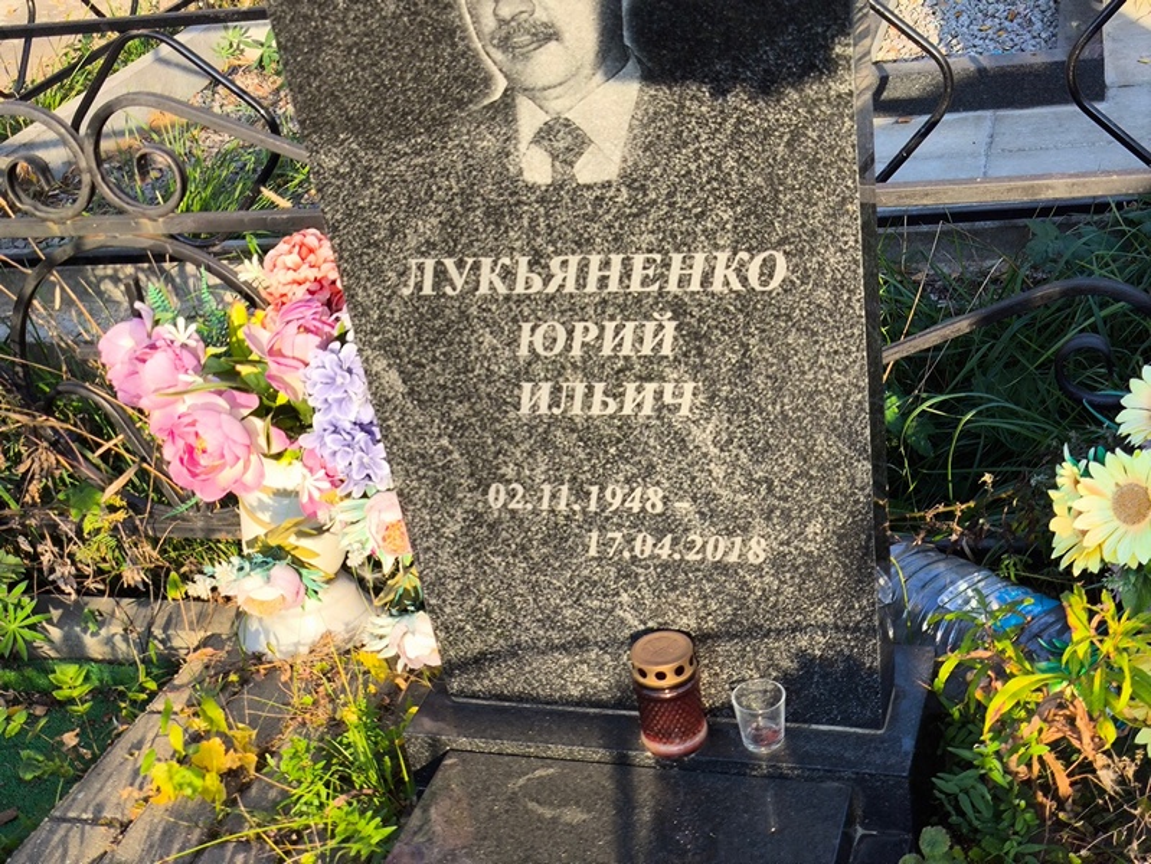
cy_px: 432
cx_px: 576
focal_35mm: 50
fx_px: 1663
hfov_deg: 38.2
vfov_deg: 29.1
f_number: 1.7
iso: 50
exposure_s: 1/470
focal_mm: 4.71
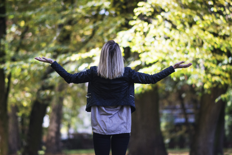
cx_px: 116
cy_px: 78
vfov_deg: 10.8
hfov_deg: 16.1
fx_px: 822
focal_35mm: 128
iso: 800
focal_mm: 85
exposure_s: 1/4000
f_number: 1.8
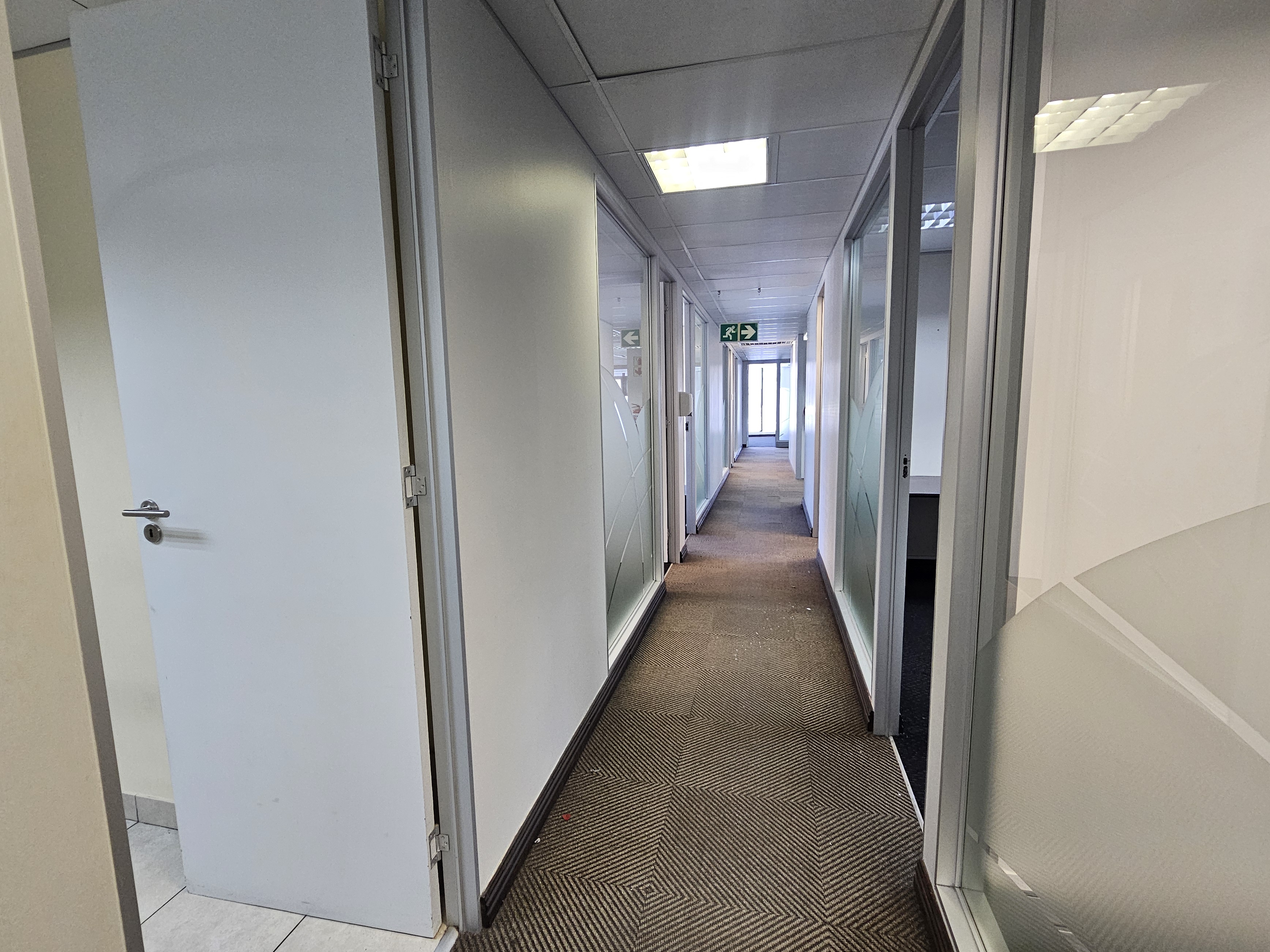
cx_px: 615
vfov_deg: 81.7
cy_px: 478
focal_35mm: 15
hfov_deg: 98.1
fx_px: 550
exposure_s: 1/100
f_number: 2.2
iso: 320
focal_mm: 2.2
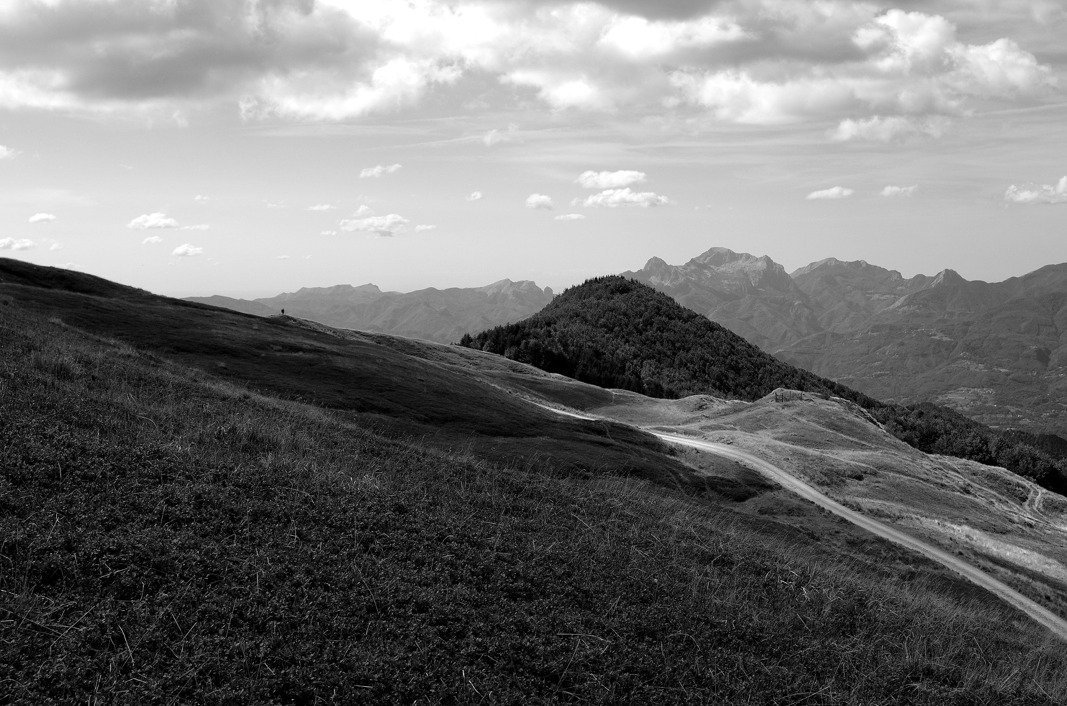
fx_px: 1331
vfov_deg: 29.7
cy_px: 353
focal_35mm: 45
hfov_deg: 43.7
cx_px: 534
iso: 200
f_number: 8
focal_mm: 30
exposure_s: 1/500
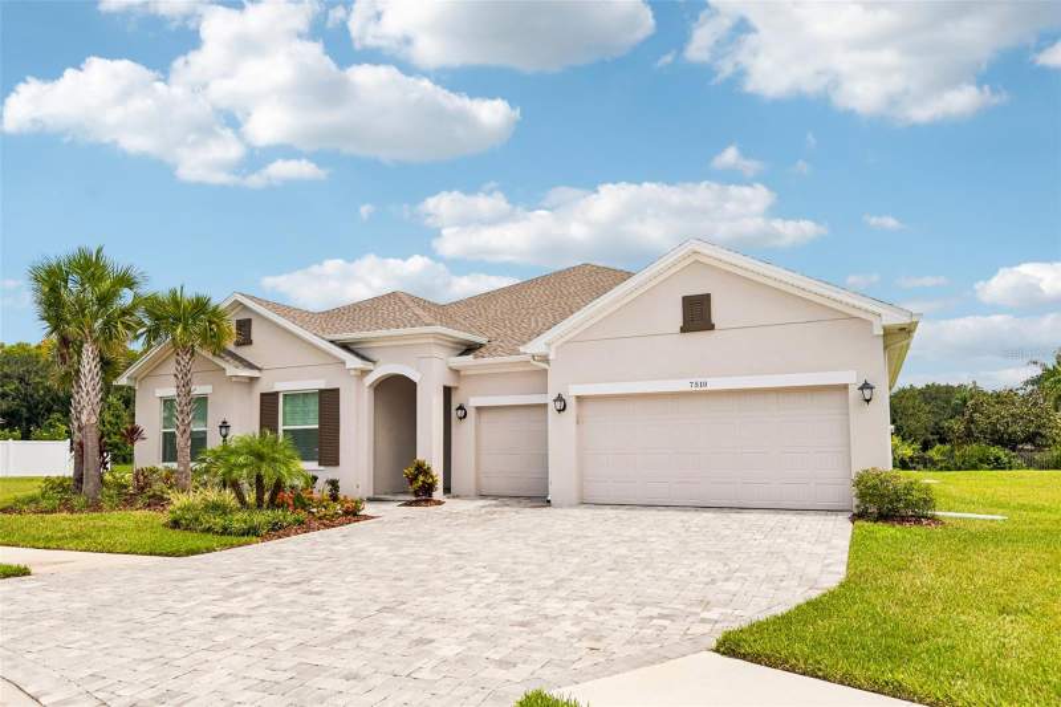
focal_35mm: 22
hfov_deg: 78.6
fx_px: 648
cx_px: 530
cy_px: 354
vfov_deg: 57.2
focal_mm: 22
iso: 400
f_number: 8
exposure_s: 1/1600
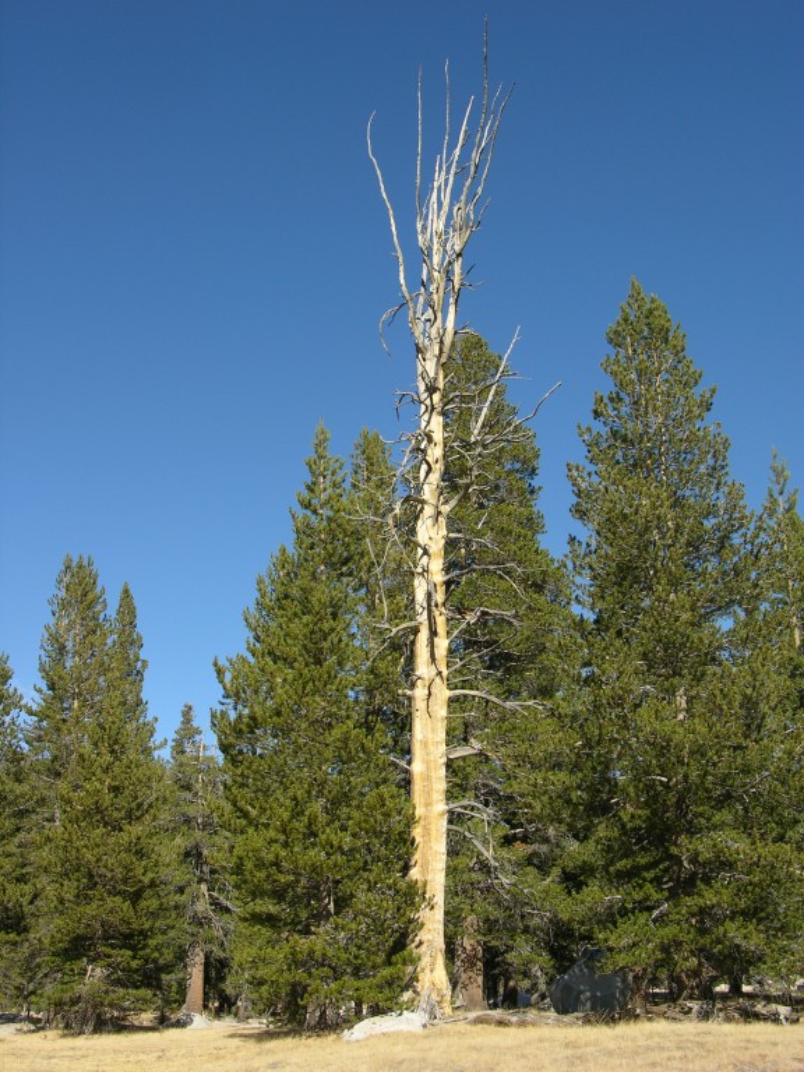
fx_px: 1425
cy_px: 536
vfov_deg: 41.2
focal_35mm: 46
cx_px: 402
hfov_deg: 31.5
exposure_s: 1/217
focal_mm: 11.6
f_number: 5.9
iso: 50
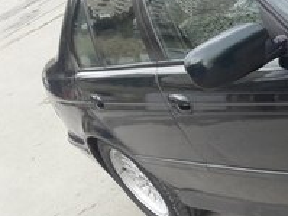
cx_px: 472
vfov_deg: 15.9
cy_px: 96
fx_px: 773
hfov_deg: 18.0
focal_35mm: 93
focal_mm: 3.7
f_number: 1.9
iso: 40
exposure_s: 1/290
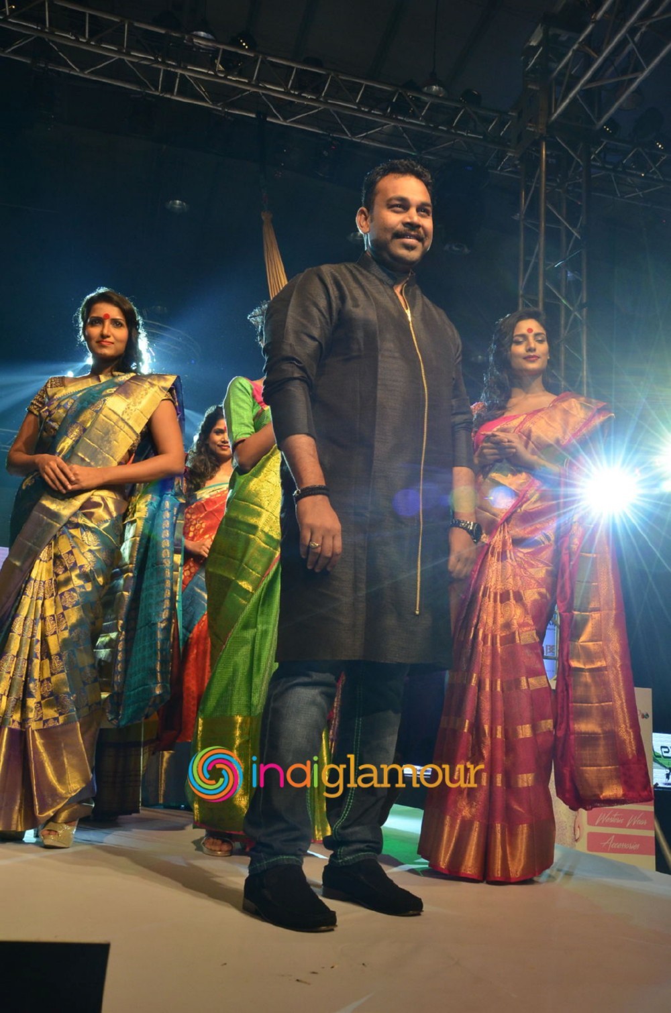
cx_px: 336
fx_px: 1012
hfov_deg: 36.7
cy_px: 506
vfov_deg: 53.2
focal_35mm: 36
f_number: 7.1
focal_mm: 24
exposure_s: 1/125
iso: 1000
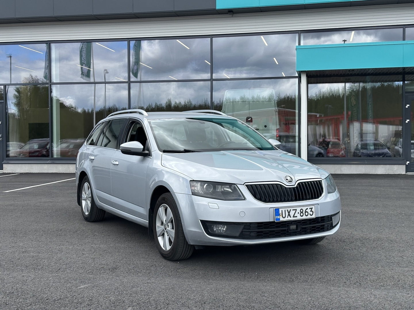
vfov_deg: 30.3
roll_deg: +1.4
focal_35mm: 48
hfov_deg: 39.7
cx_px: 207
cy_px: 155
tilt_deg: +1.9
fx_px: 574
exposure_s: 1/1212
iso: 64
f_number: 1.78
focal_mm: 6.86
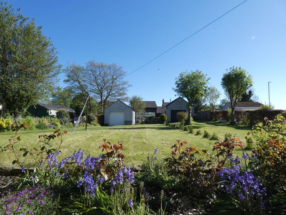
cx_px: 143
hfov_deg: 81.7
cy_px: 108
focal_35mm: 20
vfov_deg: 66.0
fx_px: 165
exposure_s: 1/800
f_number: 3.2
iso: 80
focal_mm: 3.6
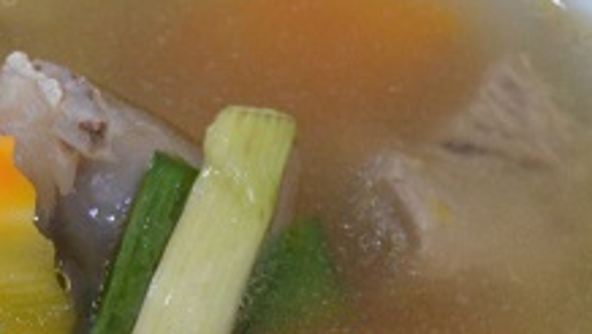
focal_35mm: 230
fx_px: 3613
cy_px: 512
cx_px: 35
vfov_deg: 5.2
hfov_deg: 9.3
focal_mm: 40
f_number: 5
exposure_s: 1/30
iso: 1800
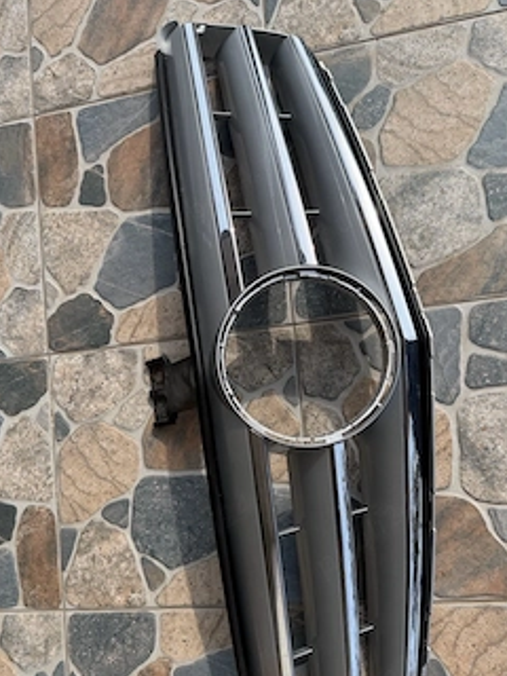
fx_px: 586
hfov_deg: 46.8
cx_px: 262
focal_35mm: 30
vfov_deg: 59.7
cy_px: 384
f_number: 1.78
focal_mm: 6.76
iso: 100
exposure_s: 1/3425
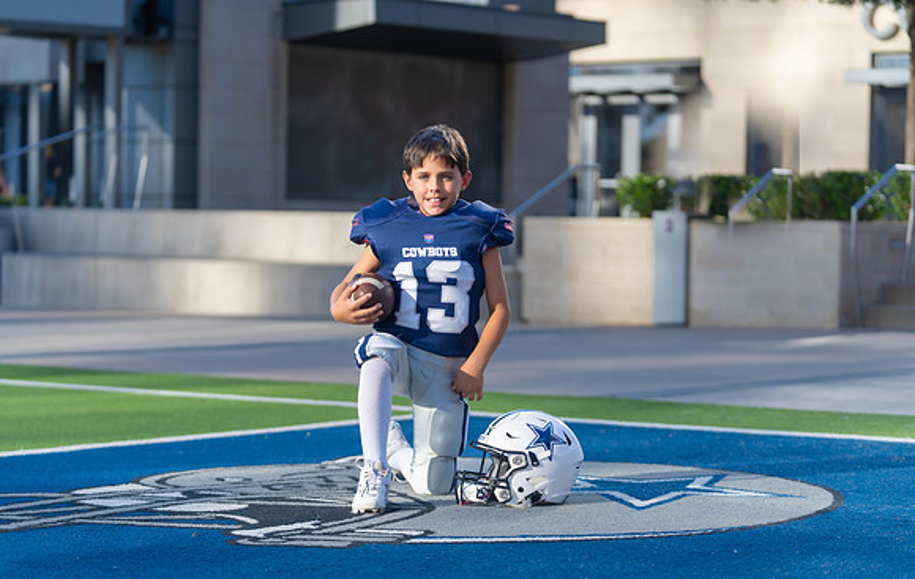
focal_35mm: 90
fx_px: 2257
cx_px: 457
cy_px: 305
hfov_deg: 22.9
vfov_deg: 14.6
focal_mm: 87
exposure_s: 1/640
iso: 100
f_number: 2.8
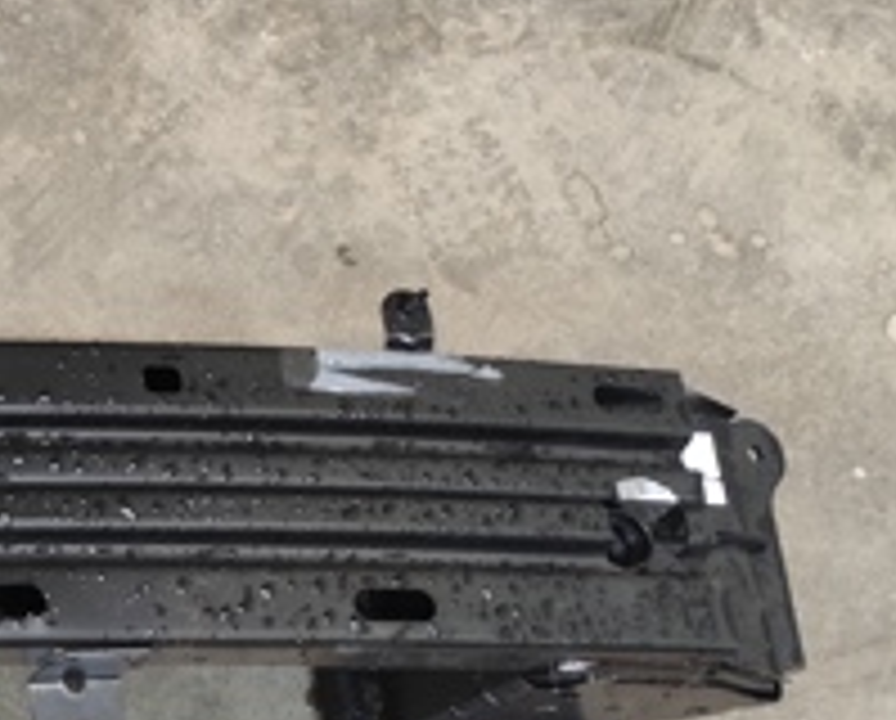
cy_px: 637
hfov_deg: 21.4
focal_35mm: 72
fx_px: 1913
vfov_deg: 20.9
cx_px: -509
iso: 800
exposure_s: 1/50
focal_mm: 6.19
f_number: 1.65
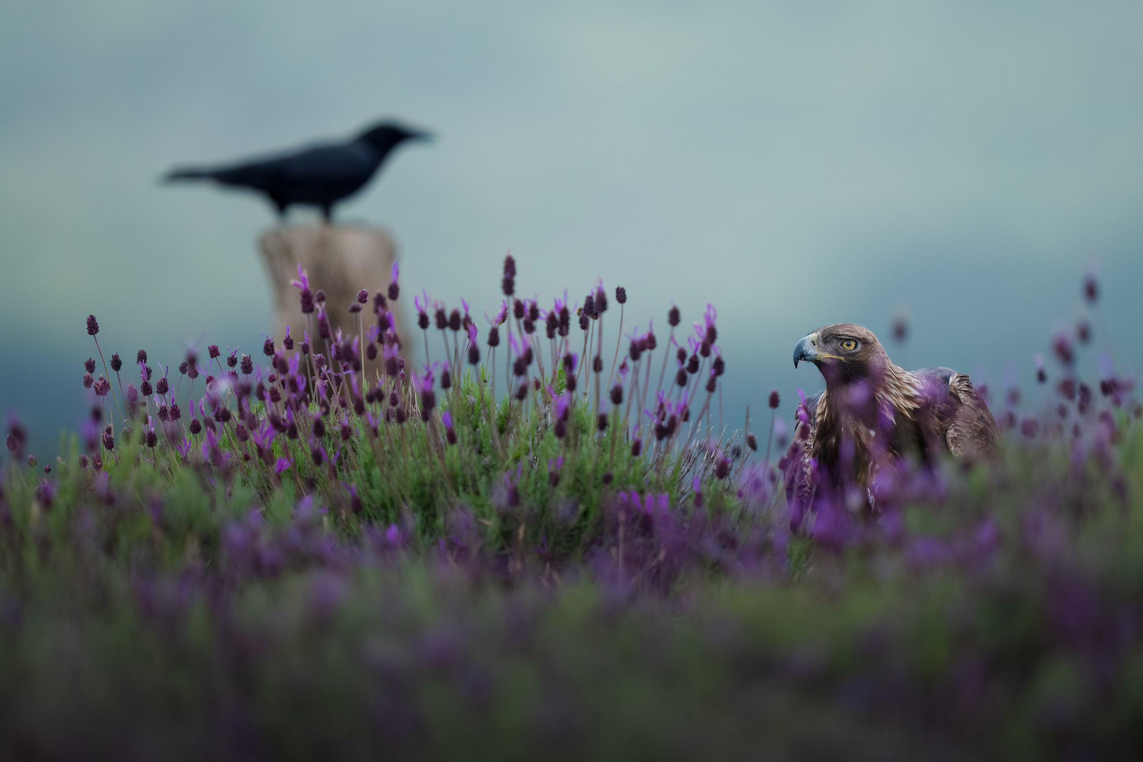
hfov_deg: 5.2
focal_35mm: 400
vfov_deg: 3.4
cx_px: 572
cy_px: 381
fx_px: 12700
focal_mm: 400
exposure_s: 1/2500
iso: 400
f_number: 2.8
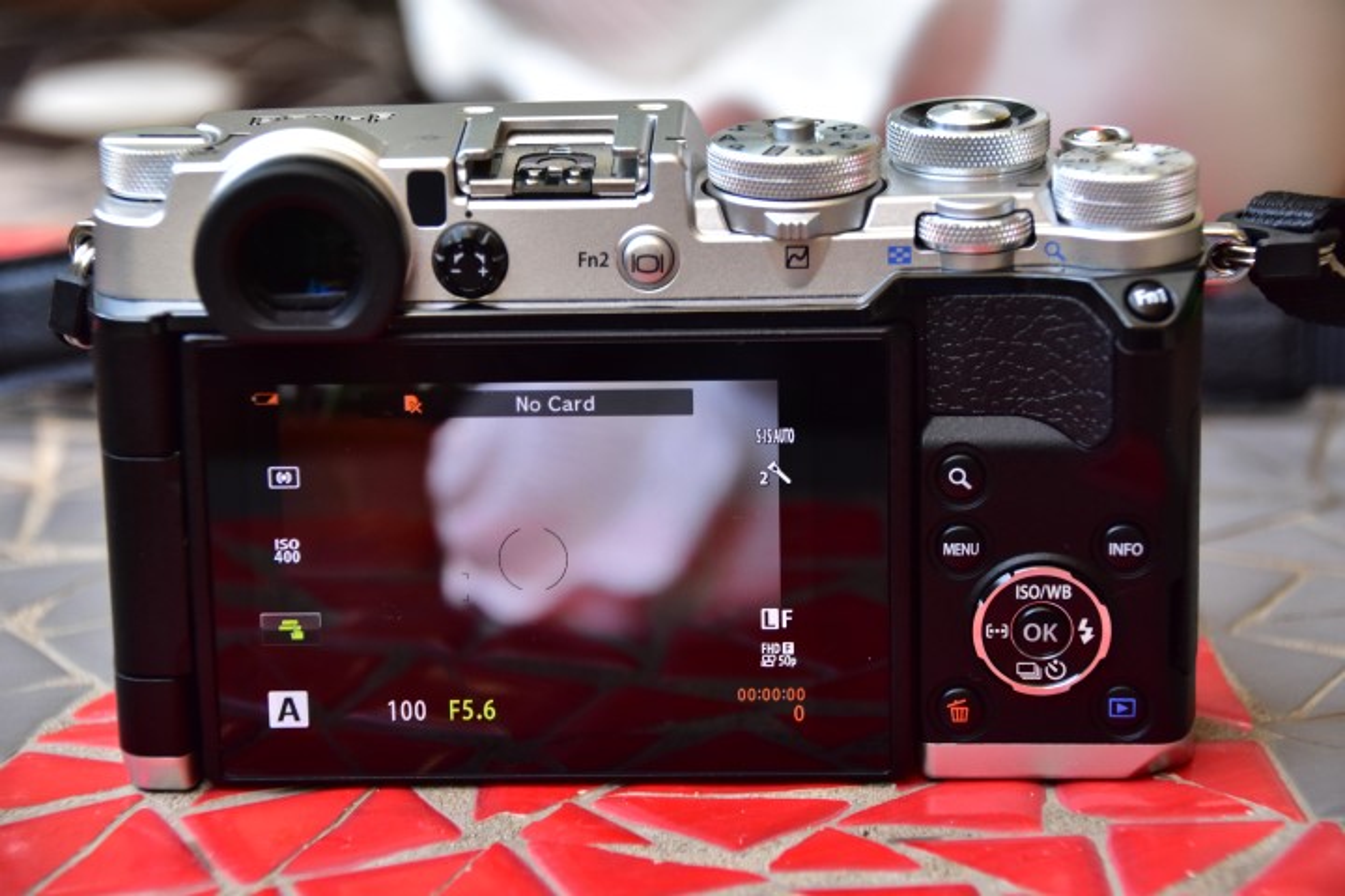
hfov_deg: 15.2
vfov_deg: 10.2
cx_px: 672
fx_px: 5043
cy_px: 448
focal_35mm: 135
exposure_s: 1/160
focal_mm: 90
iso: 1000
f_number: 5.3
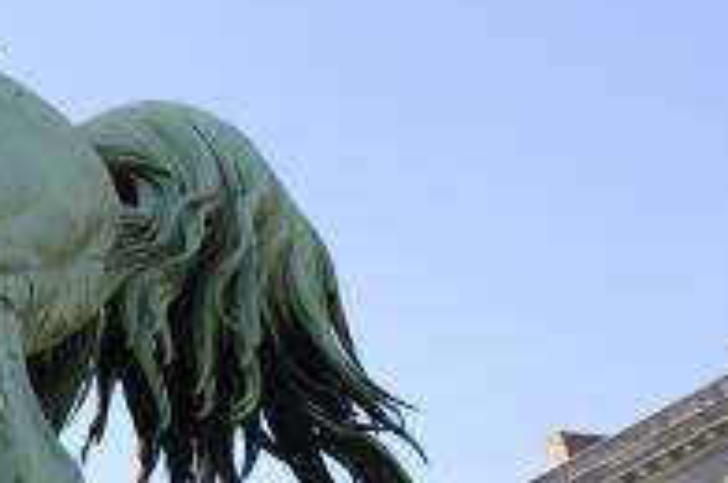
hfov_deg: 14.2
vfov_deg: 9.8
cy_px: -54
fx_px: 2786
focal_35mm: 138
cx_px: -271
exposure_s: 1/250
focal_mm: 30
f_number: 5.6
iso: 100
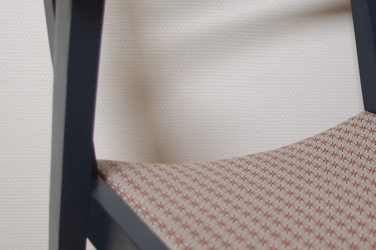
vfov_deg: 18.0
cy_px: 51
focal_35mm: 75
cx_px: 355
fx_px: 782
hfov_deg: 25.9
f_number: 4
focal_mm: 24.38
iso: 400
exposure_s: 1/50
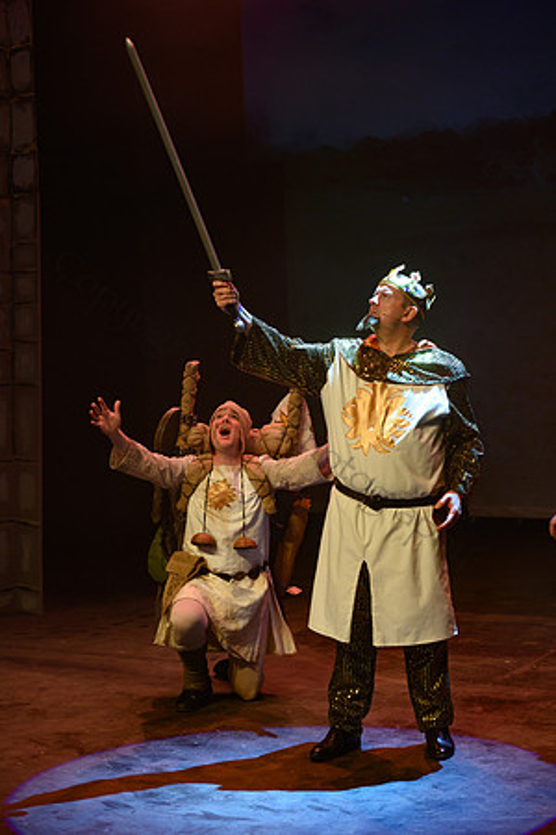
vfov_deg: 28.8
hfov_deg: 19.5
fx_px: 1622
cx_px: 278
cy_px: 418
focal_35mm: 70
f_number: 3.5
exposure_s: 1/160
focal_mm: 70
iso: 1250
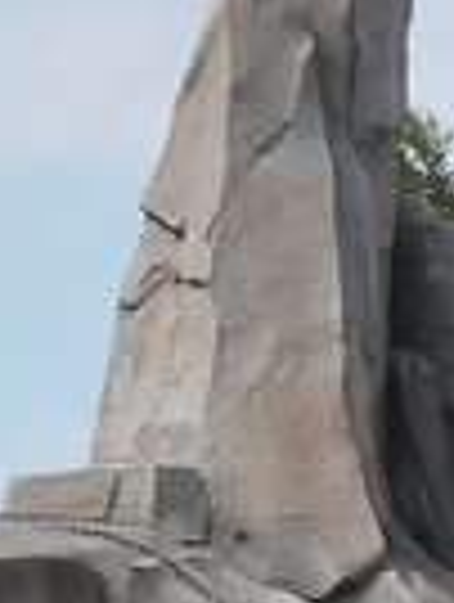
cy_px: -166
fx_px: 28431
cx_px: 1214
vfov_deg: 1.2
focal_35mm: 1631
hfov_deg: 0.9
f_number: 5.6
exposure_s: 1/500
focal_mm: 39.5
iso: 160
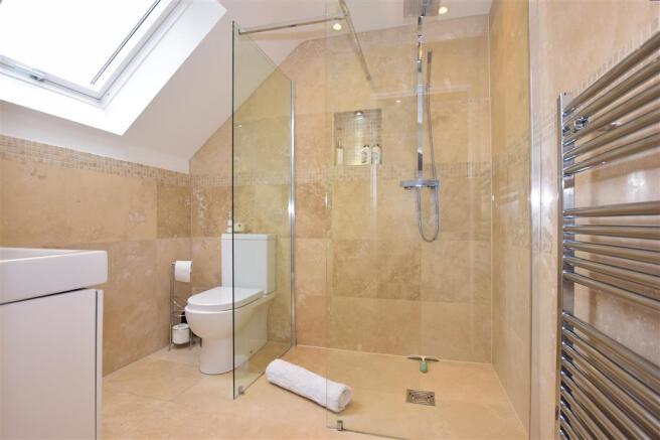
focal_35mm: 15
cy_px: 220
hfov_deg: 100.4
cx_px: 330
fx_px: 275
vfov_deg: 77.3
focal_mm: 10
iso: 400
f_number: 5.6
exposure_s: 1/100
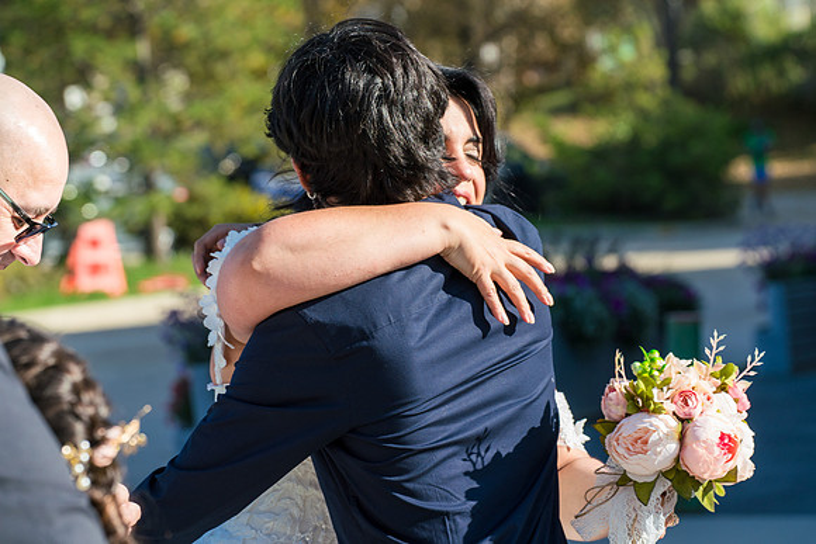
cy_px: 226
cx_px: 290
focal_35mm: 132
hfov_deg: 15.5
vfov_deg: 10.4
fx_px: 2988
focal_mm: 99
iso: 250
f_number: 5
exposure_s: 1/640
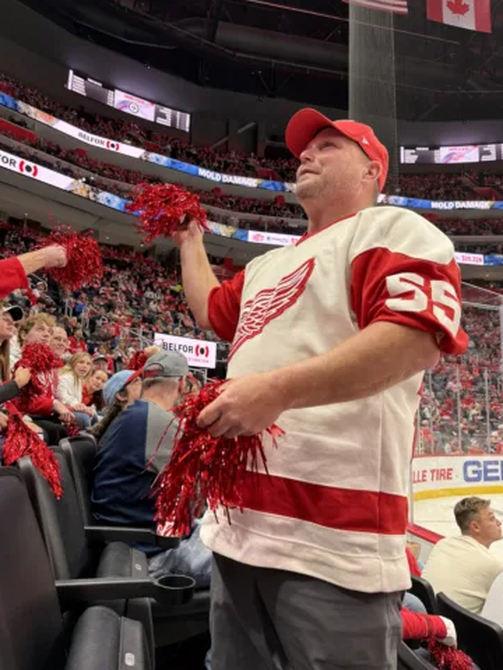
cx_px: 249
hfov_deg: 54.9
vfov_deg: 69.4
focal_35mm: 25
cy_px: 328
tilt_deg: +9.9
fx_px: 484
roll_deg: -3.0
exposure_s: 1/120
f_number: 1.78
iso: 125
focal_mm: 6.76
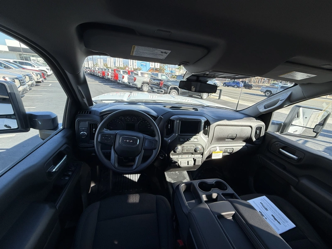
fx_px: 134
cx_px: 166
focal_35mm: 14
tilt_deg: -20.3
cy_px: 124
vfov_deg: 85.7
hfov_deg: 102.1
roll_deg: -4.8
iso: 64
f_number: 2.2
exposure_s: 1/285
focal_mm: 2.22
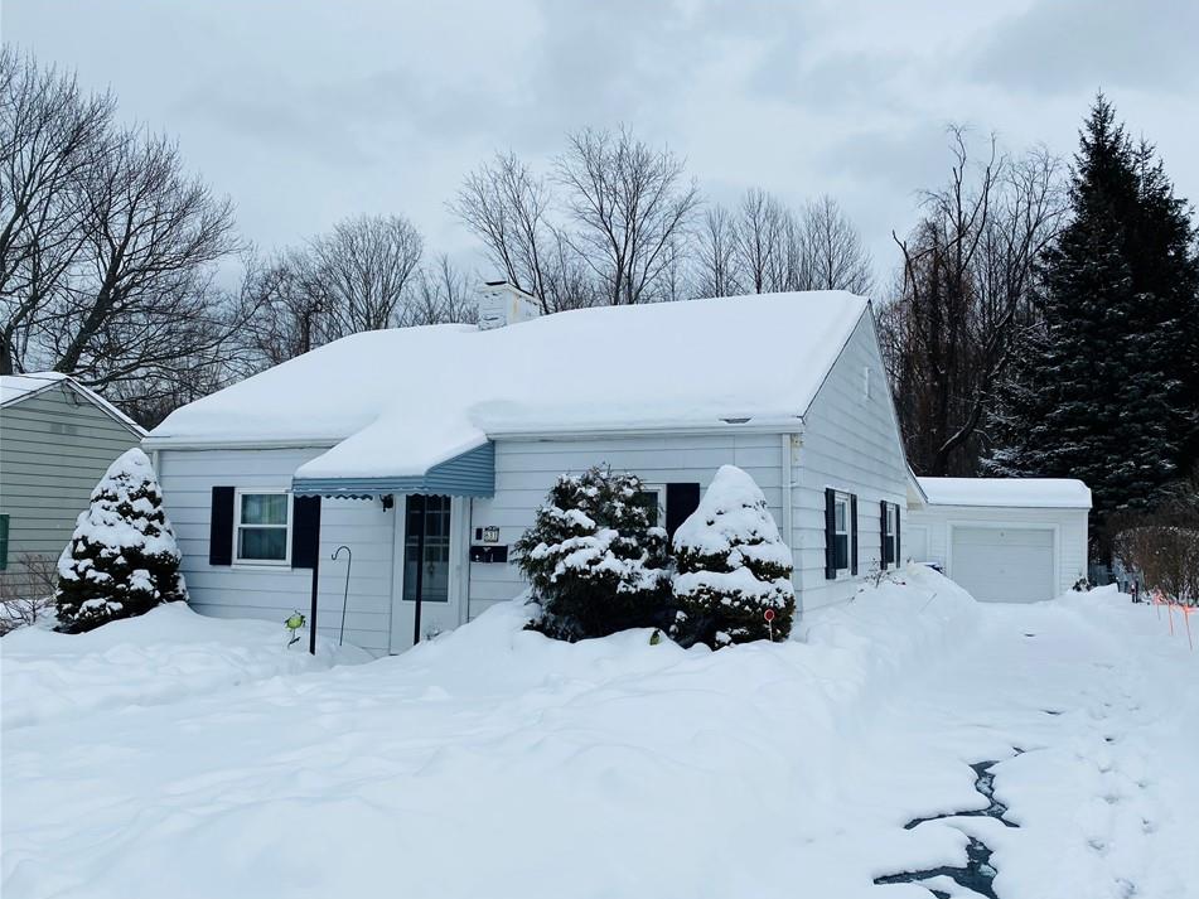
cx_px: 644
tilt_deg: +4.4
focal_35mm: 28
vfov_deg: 49.7
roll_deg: -1.1
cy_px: 474
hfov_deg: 63.4
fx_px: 970
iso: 32
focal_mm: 4.25
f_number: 1.8
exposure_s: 1/4115
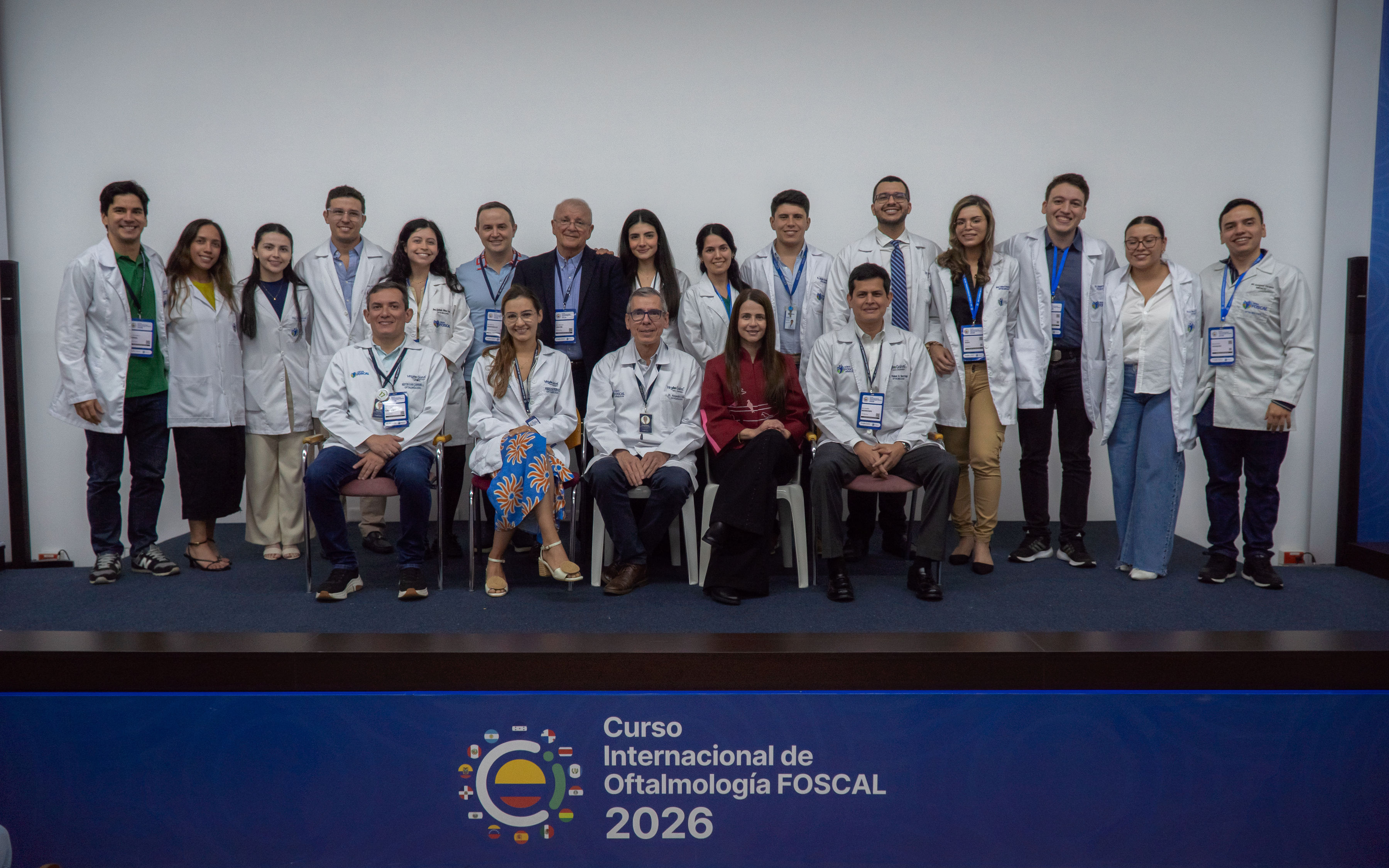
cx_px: 695
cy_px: 452
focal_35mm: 28
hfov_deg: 67.0
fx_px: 1049
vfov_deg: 44.9
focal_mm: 18
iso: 500
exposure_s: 1/125
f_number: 4
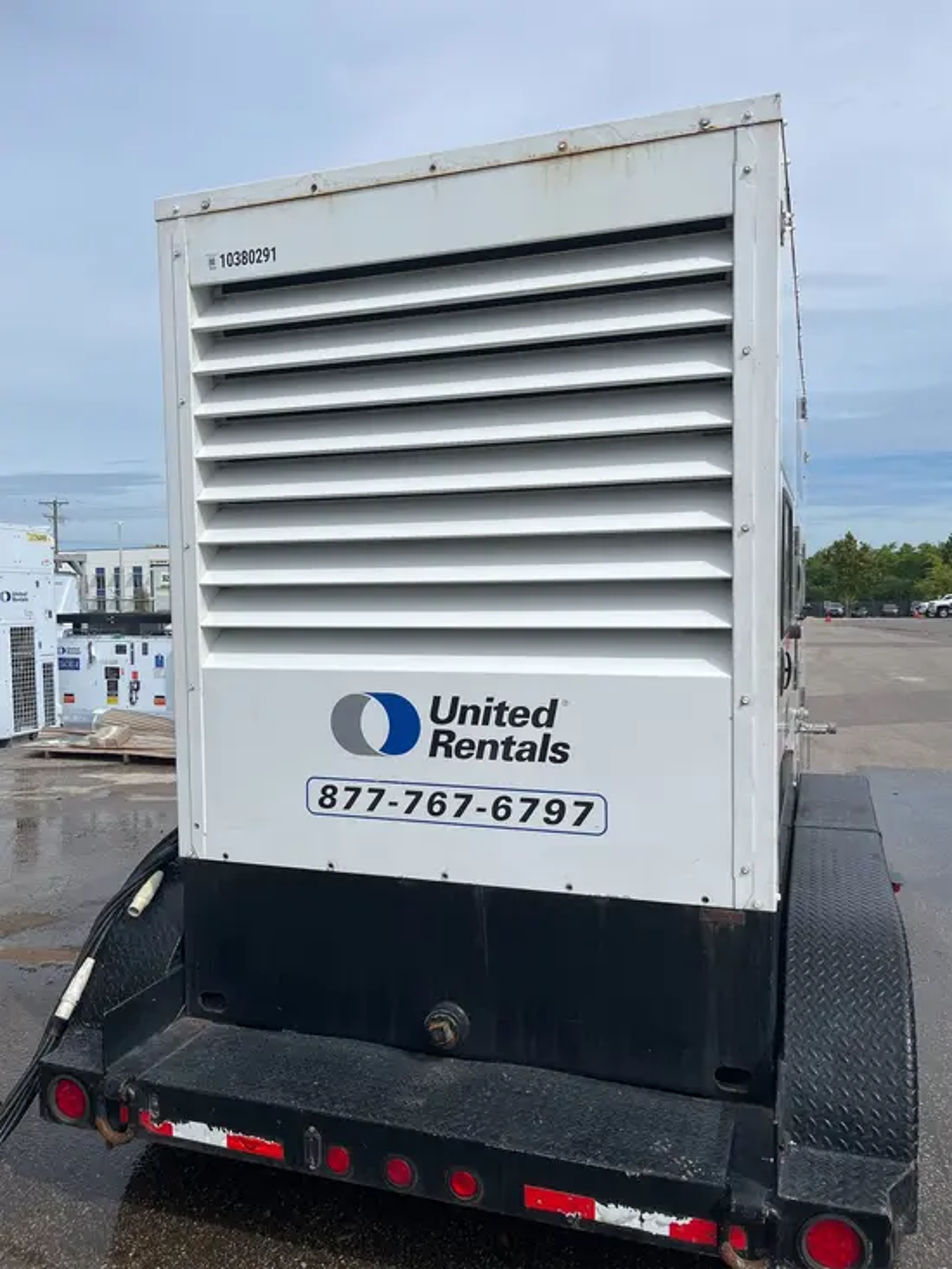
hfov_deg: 53.1
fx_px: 953
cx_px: 476
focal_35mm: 26
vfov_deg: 67.3
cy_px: 634
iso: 50
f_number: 1.6
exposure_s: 1/5556
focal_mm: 5.1
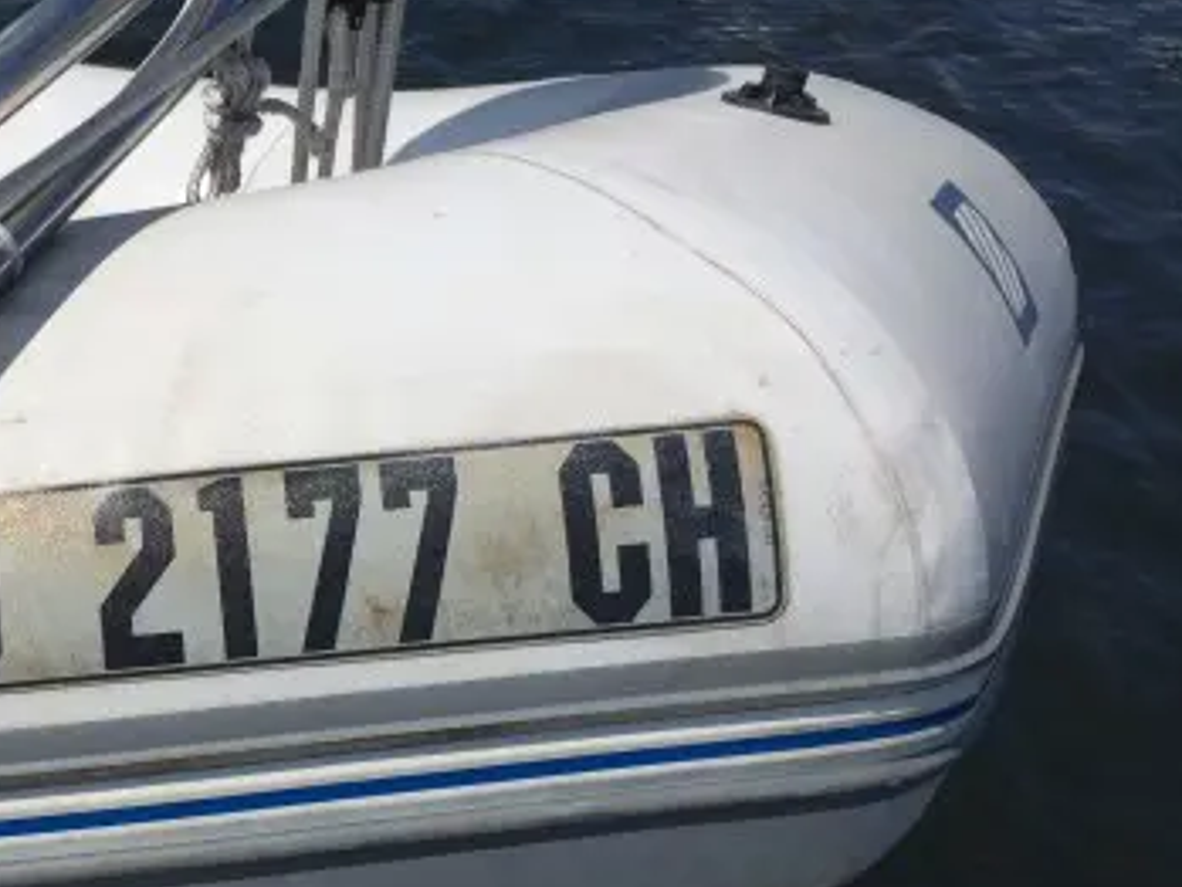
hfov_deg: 33.1
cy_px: 599
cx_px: 122
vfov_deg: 26.4
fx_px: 1879
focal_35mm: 55
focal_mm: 4.12
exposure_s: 1/5882
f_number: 2.2
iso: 40
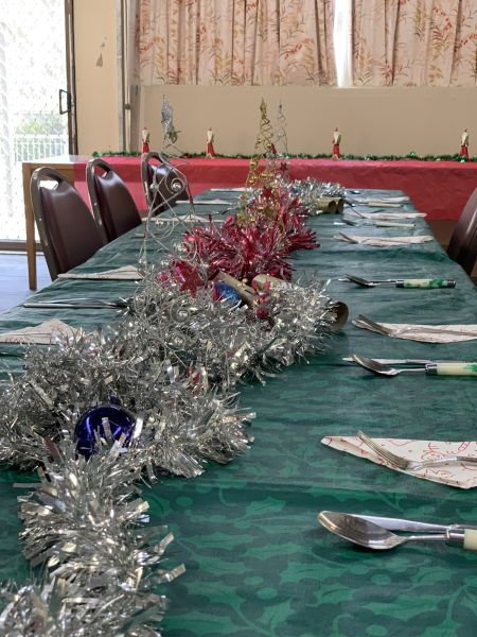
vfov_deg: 36.8
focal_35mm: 52
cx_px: 238
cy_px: 318
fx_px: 955
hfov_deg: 28.0
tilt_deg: -11.4
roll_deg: -1.2
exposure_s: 1/60
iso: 200
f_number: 2.4
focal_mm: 6
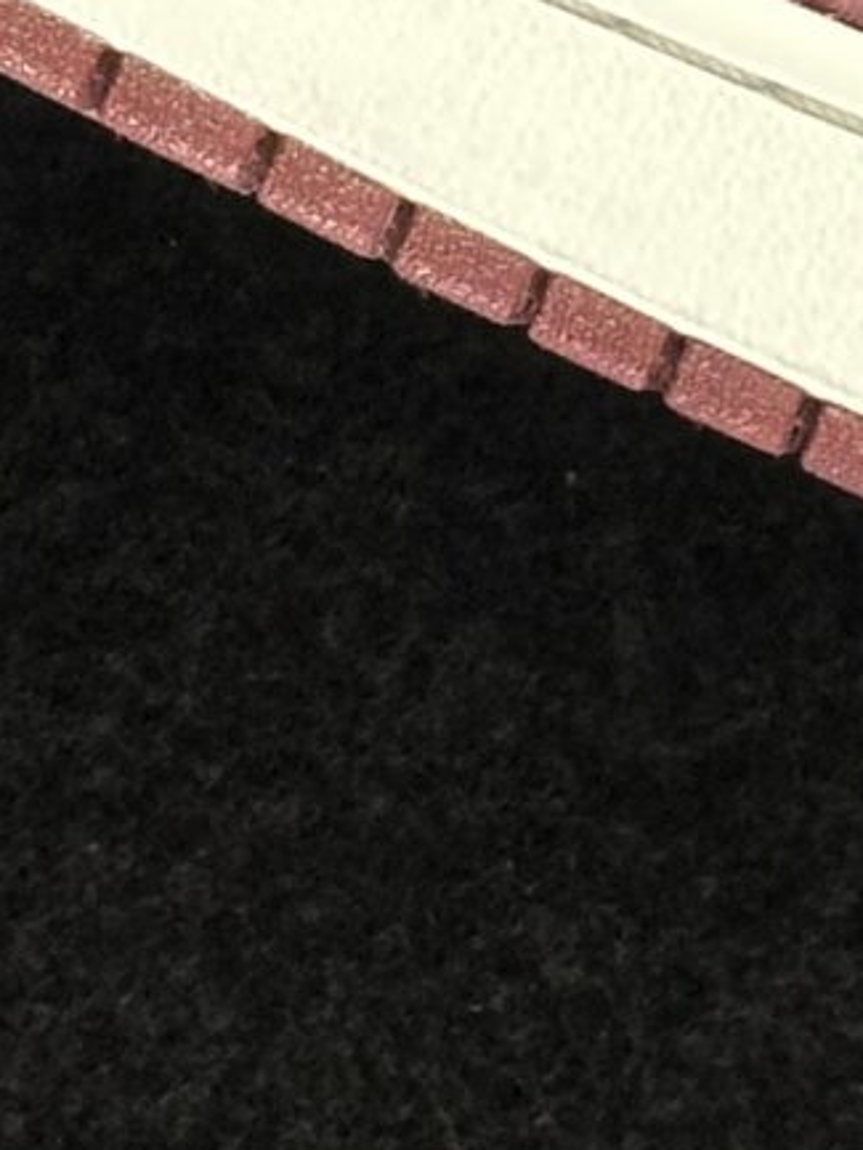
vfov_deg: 7.0
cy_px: 632
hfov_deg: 5.2
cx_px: 125
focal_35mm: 284
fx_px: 9436
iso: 400
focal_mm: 6.86
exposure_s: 1/33
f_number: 1.78
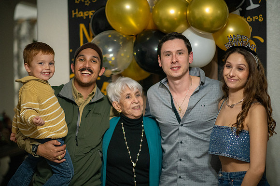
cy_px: 93
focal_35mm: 85
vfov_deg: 16.1
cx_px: 140
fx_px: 661
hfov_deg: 23.9
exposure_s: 1/640
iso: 5600
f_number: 1.4
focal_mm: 85
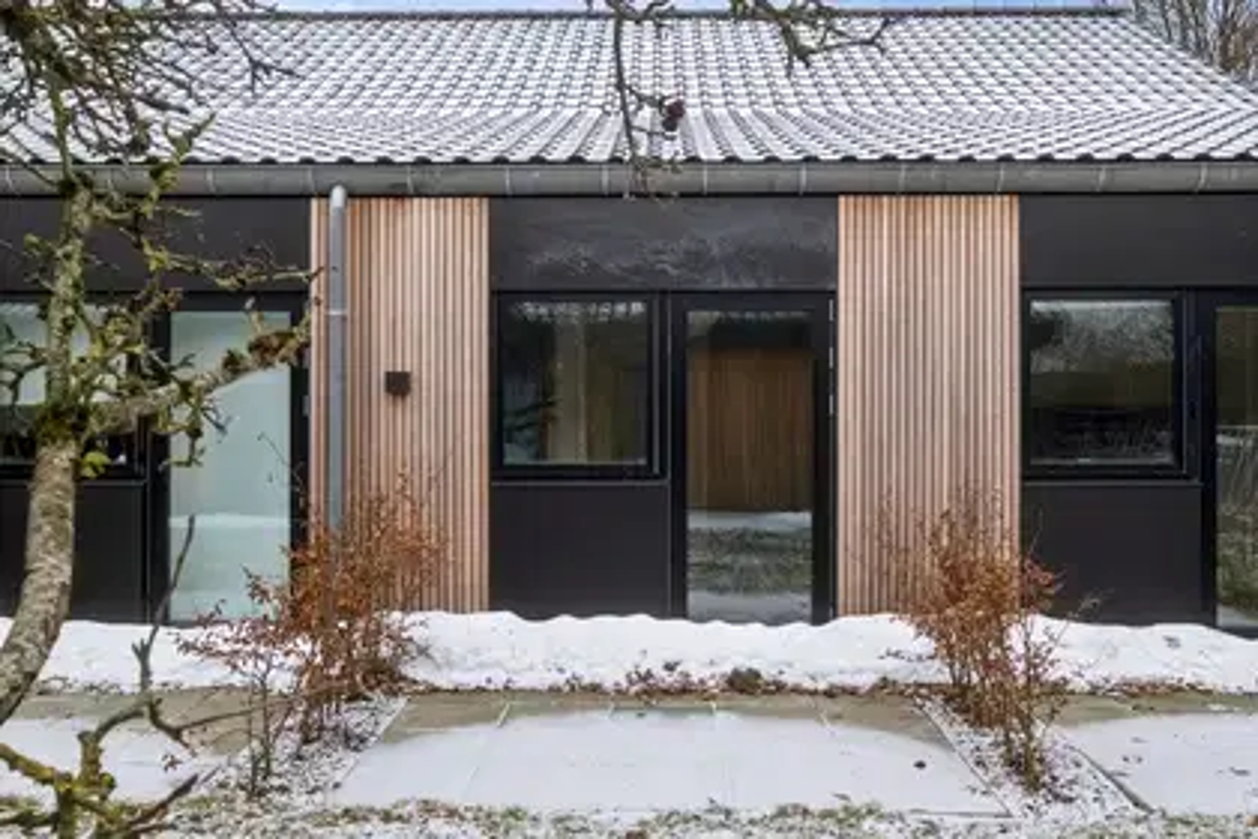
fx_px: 1153
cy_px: 420
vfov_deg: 40.0
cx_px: 629
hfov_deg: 57.2
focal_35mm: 33
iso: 800
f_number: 8
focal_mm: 21.9
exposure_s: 1/160
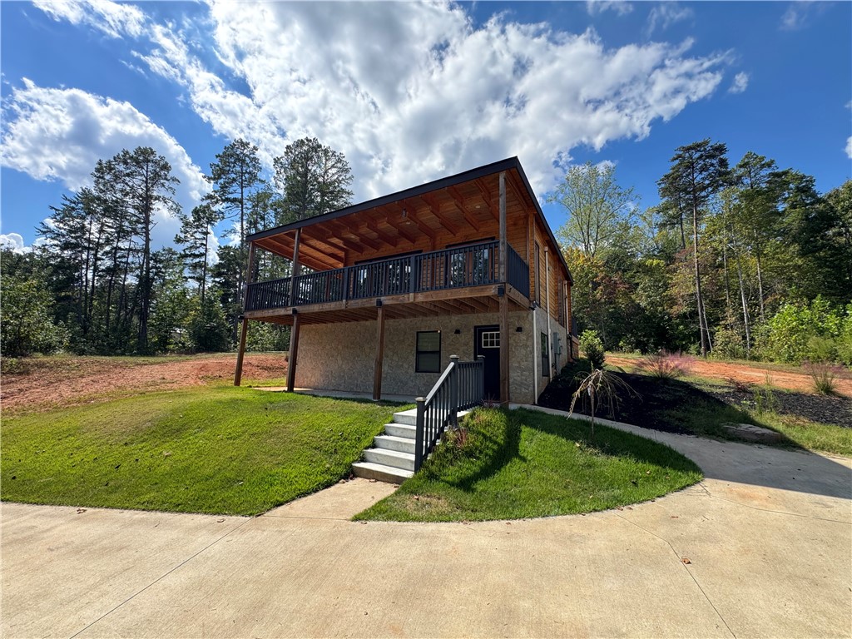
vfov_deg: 85.7
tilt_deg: +9.4
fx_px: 345
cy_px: 320
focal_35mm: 14
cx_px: 426
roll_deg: -2.0
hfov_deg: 102.1
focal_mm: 2.22
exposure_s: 1/657
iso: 50
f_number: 2.2
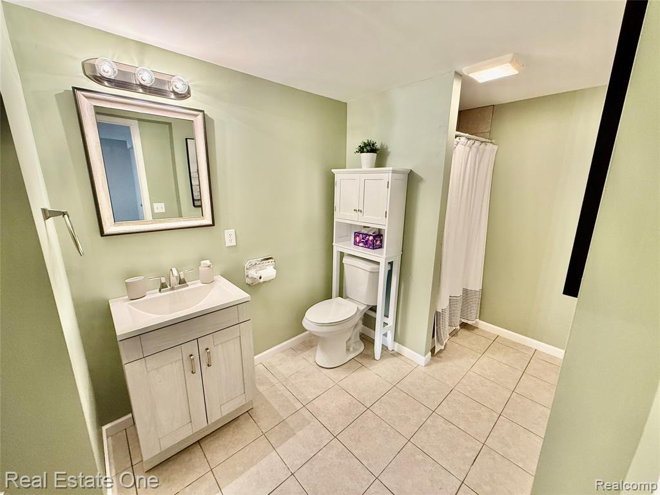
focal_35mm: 14
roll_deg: -0.2
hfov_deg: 102.1
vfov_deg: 85.7
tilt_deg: -13.2
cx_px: 330
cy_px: 248
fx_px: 267
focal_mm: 2.22
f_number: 2.2
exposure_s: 1/60
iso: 250
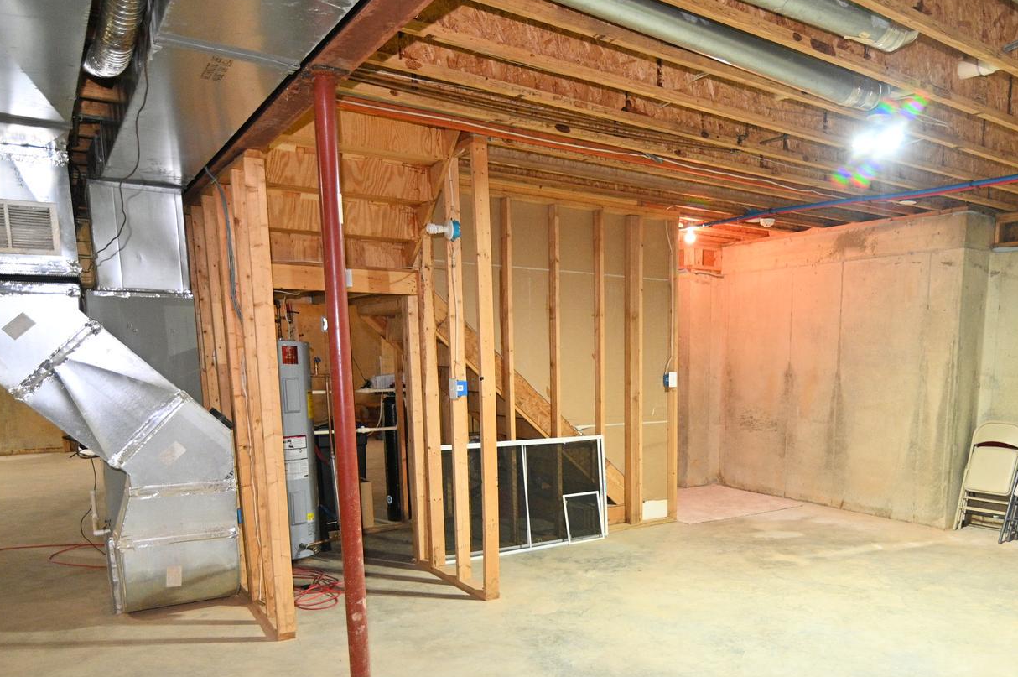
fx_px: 763
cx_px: 636
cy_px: 491
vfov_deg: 46.5
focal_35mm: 27
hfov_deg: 66.4
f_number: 2.8
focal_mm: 16
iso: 1600
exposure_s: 1/160
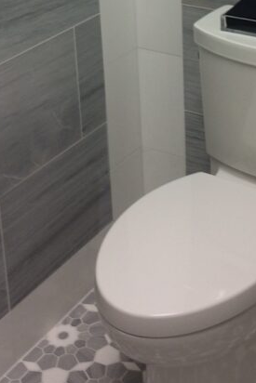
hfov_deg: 18.2
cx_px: 168
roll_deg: +3.1
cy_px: -2
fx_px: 799
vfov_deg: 25.6
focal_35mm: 75
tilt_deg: -17.8
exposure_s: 1/30
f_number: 2.2
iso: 40
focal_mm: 4.15
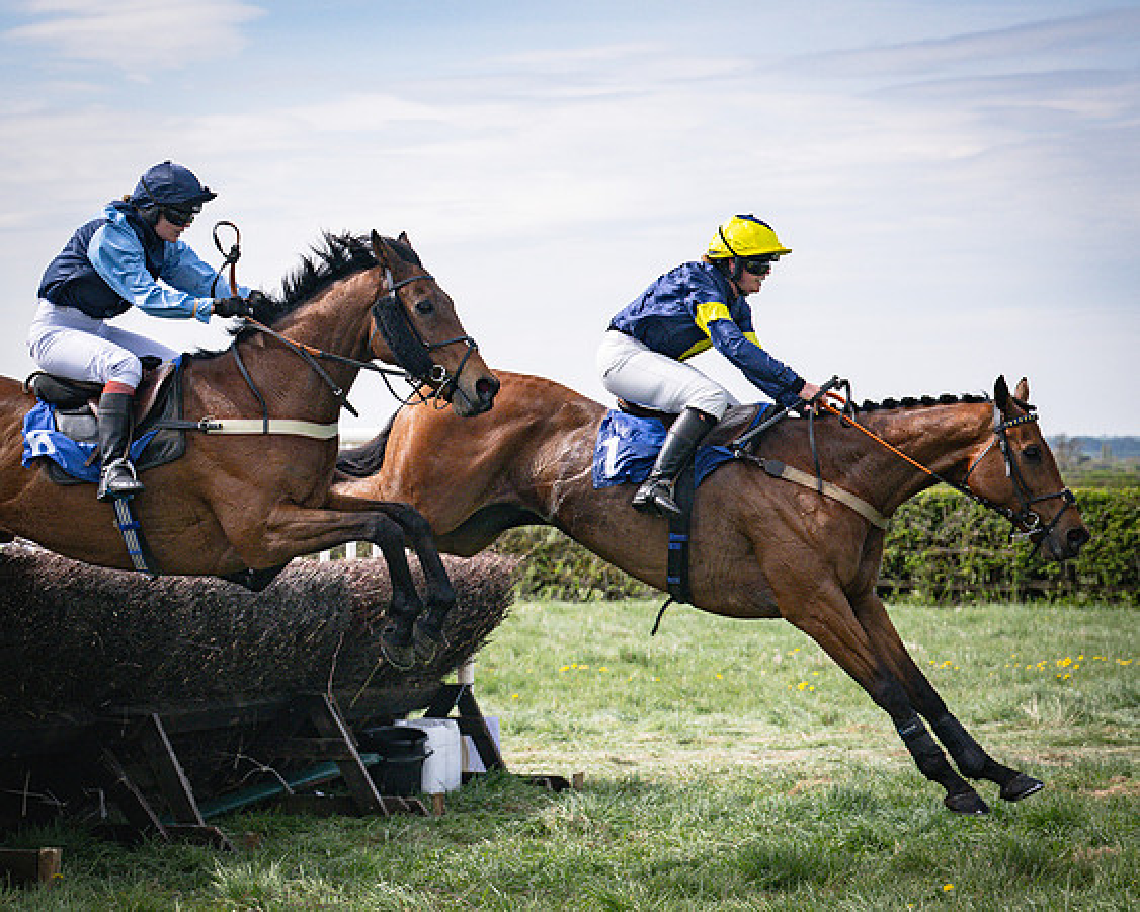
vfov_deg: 13.5
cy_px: 256
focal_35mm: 114
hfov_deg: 16.9
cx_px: 447
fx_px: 3837
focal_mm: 70
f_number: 5
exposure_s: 1/4000
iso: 400
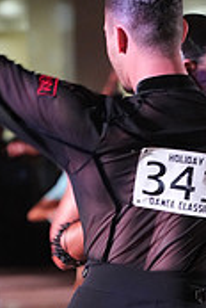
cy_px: 445
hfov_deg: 4.0
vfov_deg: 6.0
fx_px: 2915
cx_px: 170
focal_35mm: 341
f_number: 4
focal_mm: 102
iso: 4000
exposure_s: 1/200
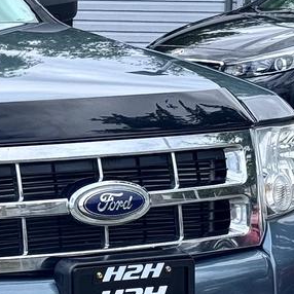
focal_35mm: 190
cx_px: -229
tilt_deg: -4.9
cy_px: 176
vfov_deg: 9.2
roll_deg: -0.5
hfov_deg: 8.8
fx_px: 1826
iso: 64
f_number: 1.78
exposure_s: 1/2717
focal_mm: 6.76
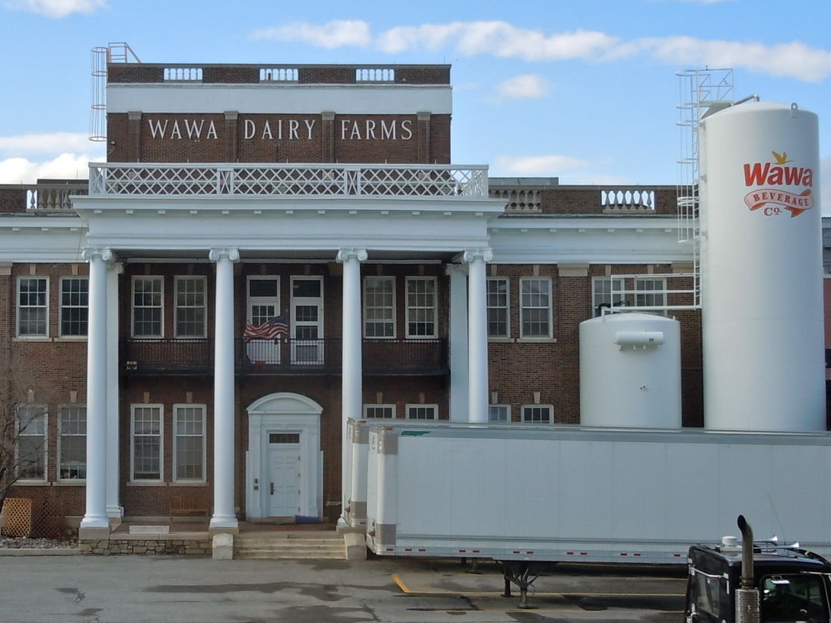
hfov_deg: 32.8
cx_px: 253
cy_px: 332
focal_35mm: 58
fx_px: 1392
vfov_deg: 25.2
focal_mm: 5.9
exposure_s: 1/500
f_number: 4
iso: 100
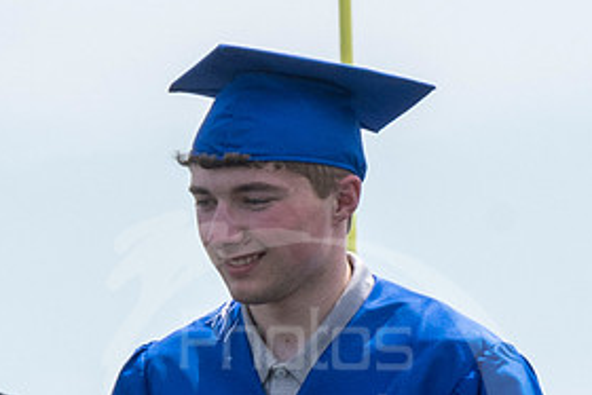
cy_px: 485
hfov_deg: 3.5
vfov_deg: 2.3
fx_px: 9690
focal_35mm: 589
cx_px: -417
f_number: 13
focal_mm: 70
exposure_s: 1/250
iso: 200
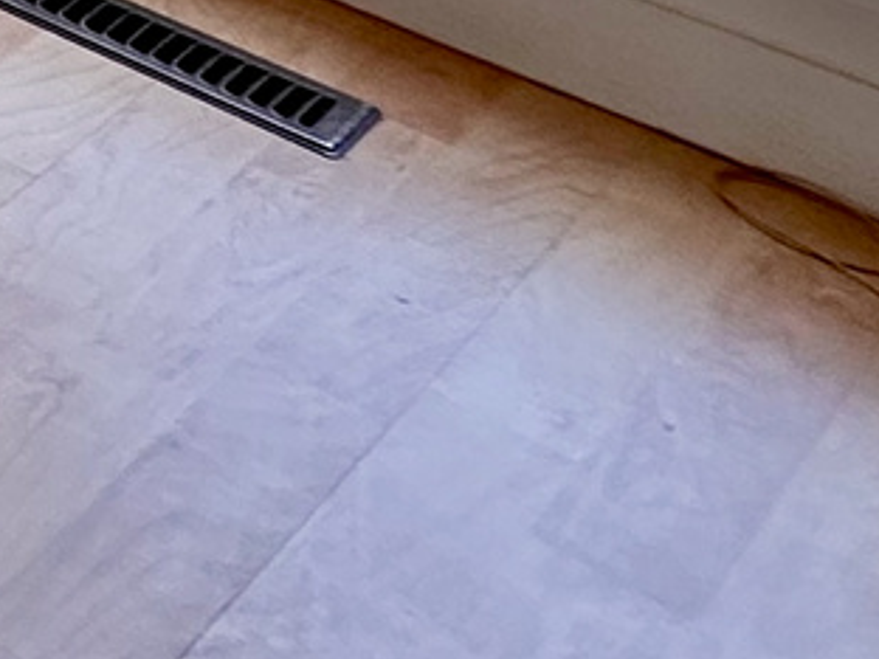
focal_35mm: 92
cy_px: -1341
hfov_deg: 10.9
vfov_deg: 10.7
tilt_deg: -2.6
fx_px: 2336
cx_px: -1890
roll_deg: -0.3
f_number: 2.2
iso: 40
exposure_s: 1/331
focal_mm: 2.22
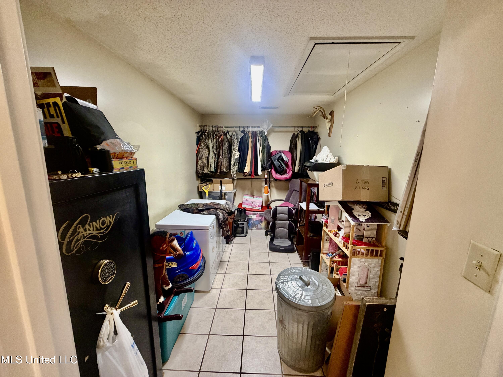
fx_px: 203
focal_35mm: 14
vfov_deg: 85.7
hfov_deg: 102.1
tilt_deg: -10.1
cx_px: 252
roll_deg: -1.1
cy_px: 188
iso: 400
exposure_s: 1/60
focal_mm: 2.22
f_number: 2.2
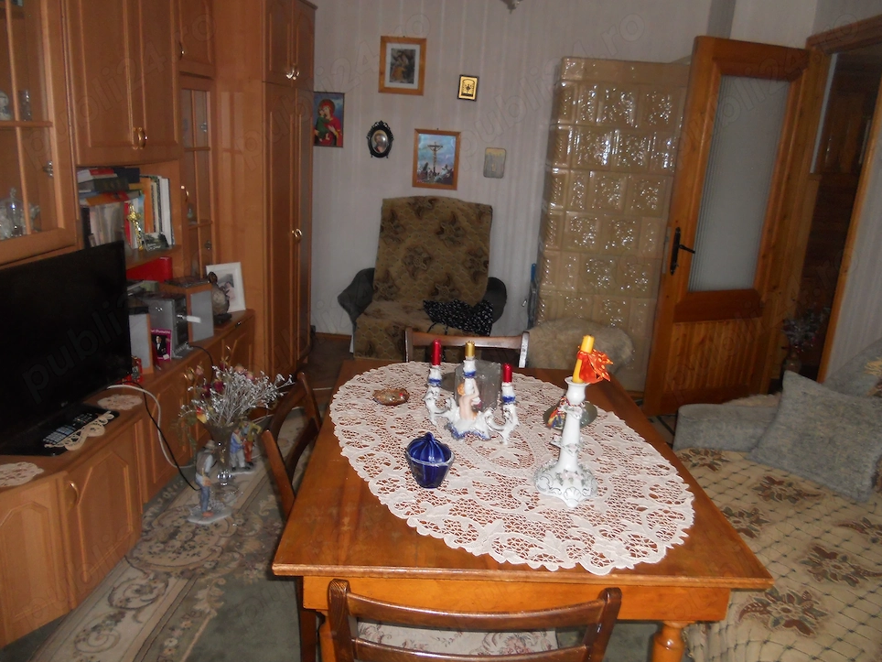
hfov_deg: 63.4
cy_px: 336
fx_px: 713
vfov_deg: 49.7
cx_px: 439
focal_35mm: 28
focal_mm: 4.9
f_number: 3.2
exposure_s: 1/25
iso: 200
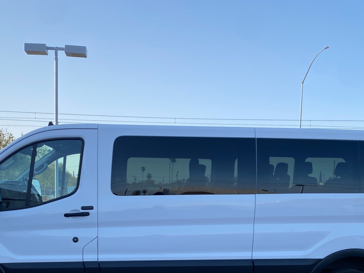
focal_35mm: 47
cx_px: 169
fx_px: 494
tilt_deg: -5.5
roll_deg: -1.3
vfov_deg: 29.8
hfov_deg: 40.4
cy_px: 238
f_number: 1.8
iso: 32
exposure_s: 1/1232
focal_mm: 4.25
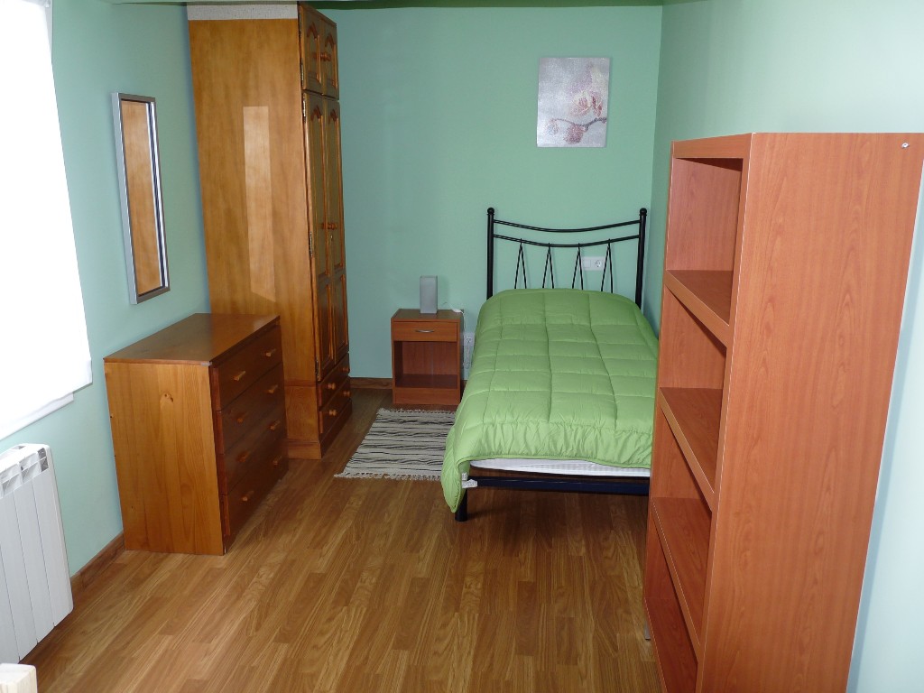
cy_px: 346
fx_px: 721
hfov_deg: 65.3
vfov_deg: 51.4
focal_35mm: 27
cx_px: 462
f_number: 2.8
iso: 100
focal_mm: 4.8
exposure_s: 1/30
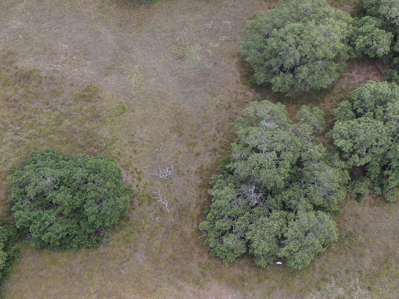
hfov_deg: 31.1
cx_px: 250
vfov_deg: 23.6
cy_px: 127
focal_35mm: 62
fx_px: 715
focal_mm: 8.6
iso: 100
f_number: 3.8
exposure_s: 1/120
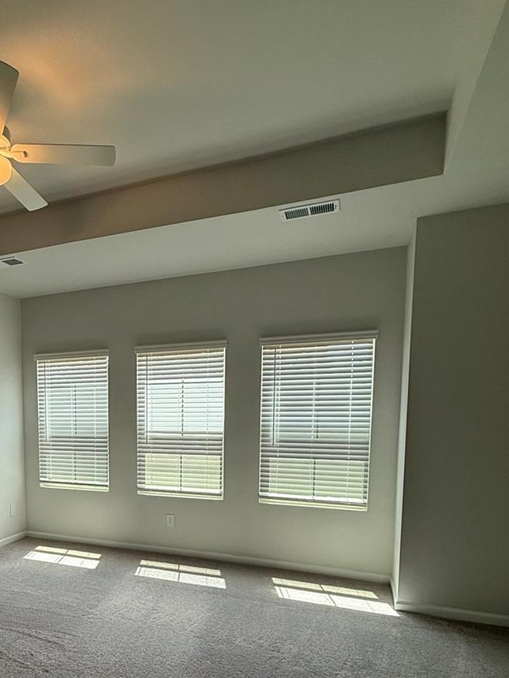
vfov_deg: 67.2
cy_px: 461
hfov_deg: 51.8
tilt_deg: -4.9
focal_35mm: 25
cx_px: 111
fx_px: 490
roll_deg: +0.0
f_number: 2.2
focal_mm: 2.22
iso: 64
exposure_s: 1/179
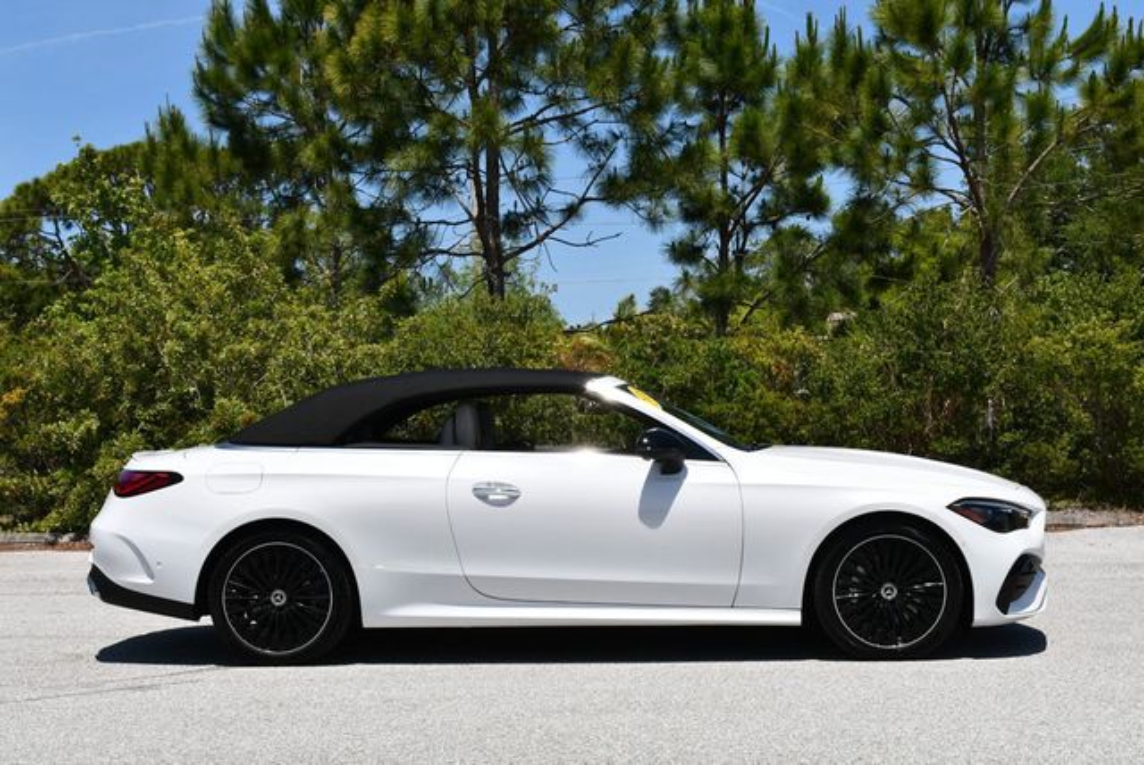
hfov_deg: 33.4
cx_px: 572
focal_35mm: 60
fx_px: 1908
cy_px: 382
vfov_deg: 22.7
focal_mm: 30
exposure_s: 1/320
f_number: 9
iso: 100
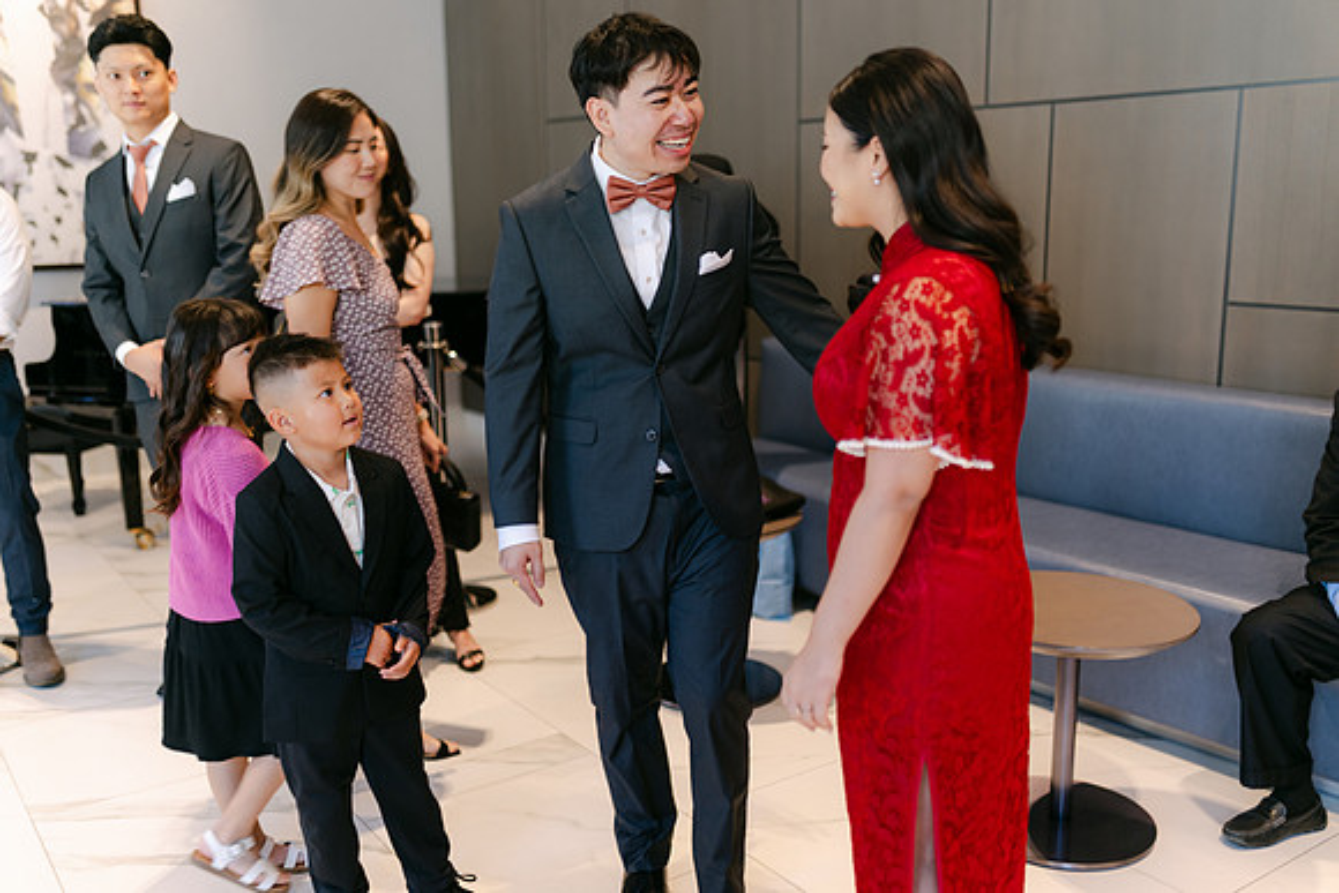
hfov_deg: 54.4
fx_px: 1302
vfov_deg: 37.9
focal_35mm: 35
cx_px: 670
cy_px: 446
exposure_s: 1/125
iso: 320
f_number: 1.4
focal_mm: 35
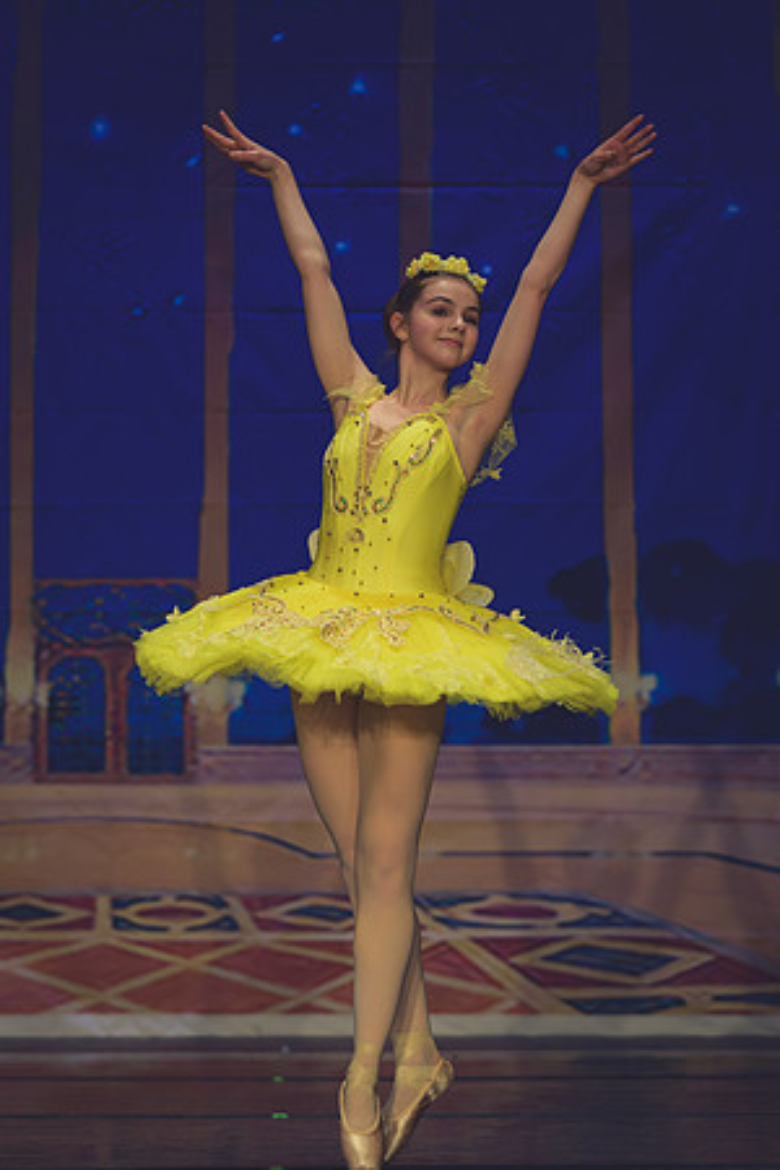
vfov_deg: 14.4
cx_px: 161
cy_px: 586
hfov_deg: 9.6
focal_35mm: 143
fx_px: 4639
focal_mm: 95
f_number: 2.8
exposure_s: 1/320
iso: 450
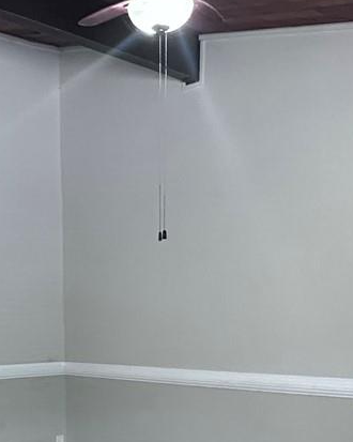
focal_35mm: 53
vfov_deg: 33.0
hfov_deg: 28.2
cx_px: 92
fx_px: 693
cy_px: 423
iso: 640
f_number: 2.2
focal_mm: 2.22
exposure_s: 1/60
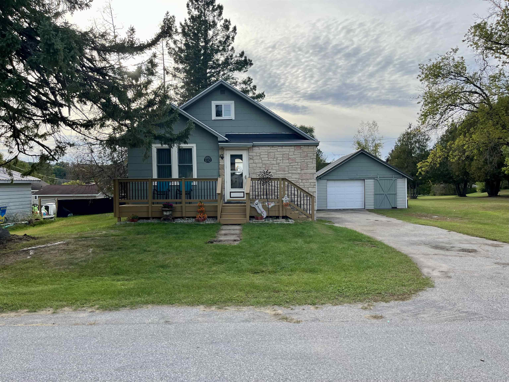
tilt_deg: -0.3
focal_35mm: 26
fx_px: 382
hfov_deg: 67.3
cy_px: 191
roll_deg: +0.6
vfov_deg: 53.1
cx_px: 254
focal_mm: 5.1
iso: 50
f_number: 1.6
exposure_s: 1/1175
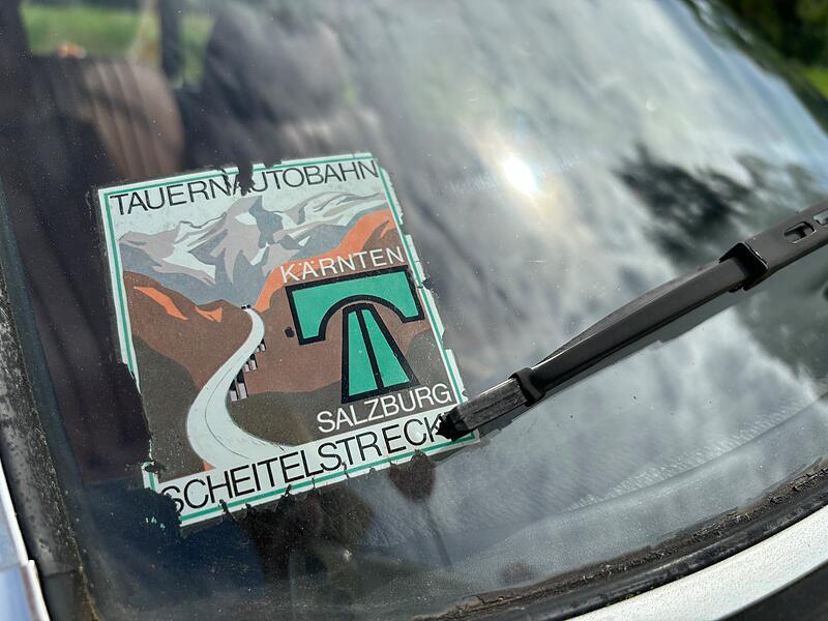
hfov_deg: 67.3
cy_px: 310
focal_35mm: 26
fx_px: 622
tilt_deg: -25.2
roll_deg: -5.2
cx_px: 414
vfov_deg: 53.1
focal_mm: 5.96
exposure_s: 1/3937
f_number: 1.6
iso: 50
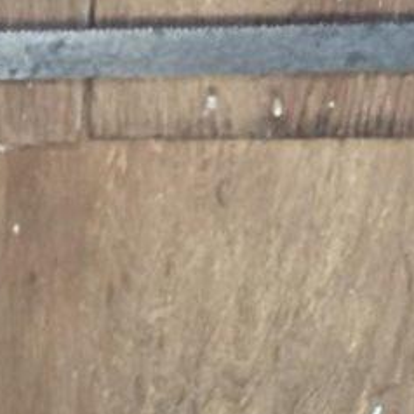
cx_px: -174
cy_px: 1694
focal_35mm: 206
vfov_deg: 6.6
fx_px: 2787
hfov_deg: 8.3
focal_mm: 6.9
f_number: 1.68
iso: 1597
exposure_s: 1/94.7
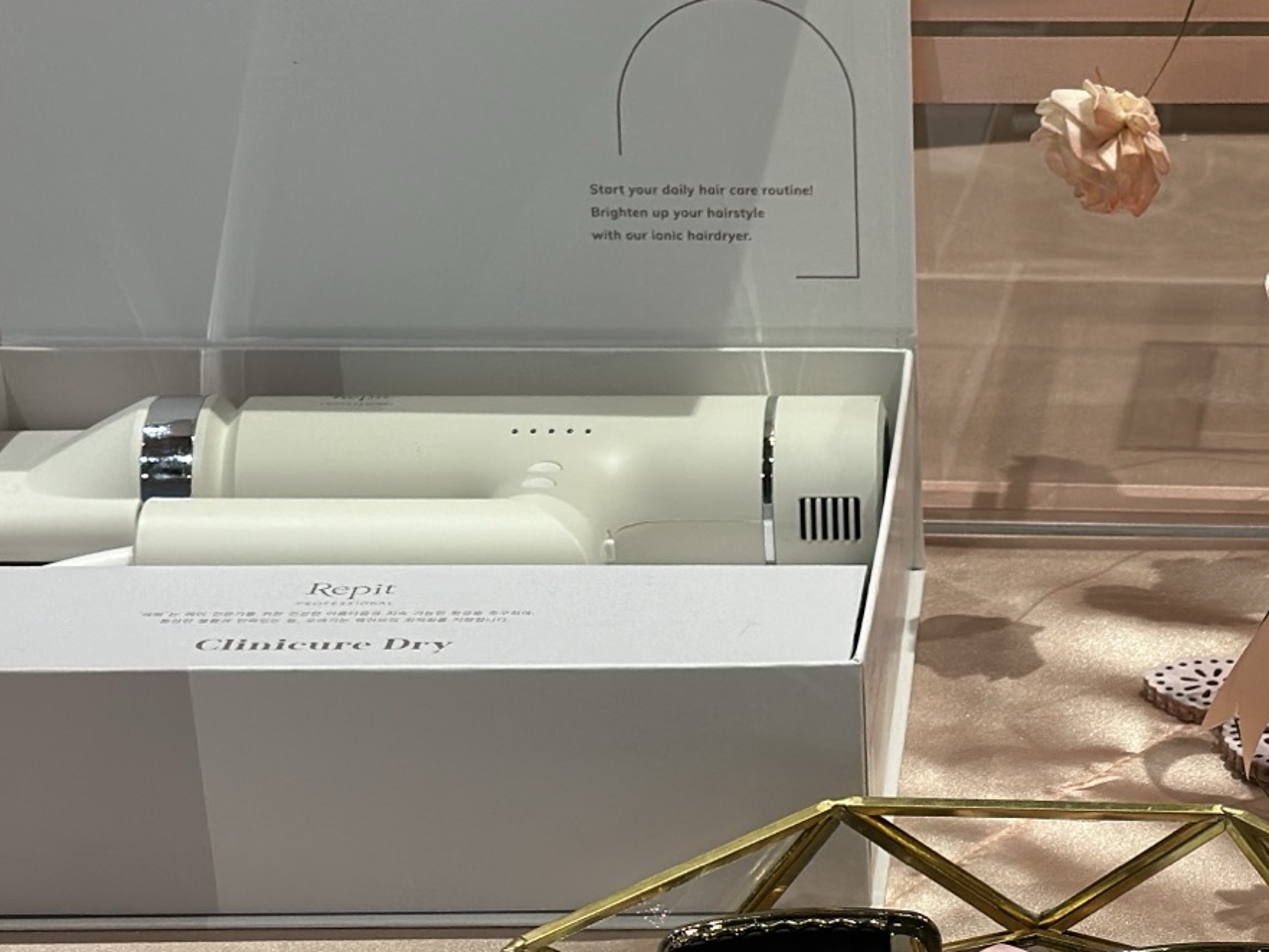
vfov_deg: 13.6
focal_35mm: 109
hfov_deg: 17.6
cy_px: 596
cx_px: 1262
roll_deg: -0.6
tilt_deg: -28.1
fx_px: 3996
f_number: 1.78
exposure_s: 1/50
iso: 80
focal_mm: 6.86
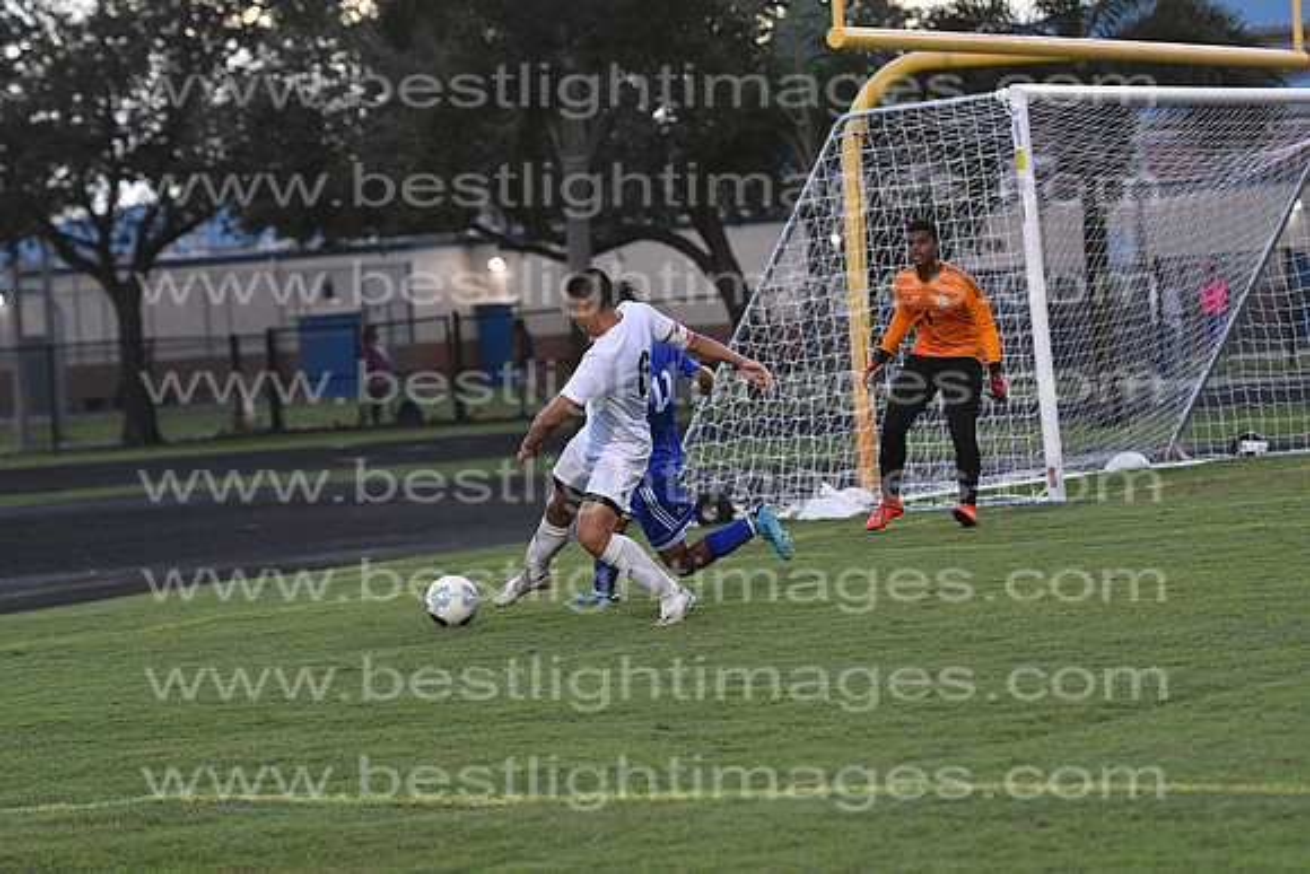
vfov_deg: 9.3
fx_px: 5350
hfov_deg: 14.0
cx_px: 655
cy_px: 437
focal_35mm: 147
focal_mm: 98
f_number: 3.2
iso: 1600
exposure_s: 1/800
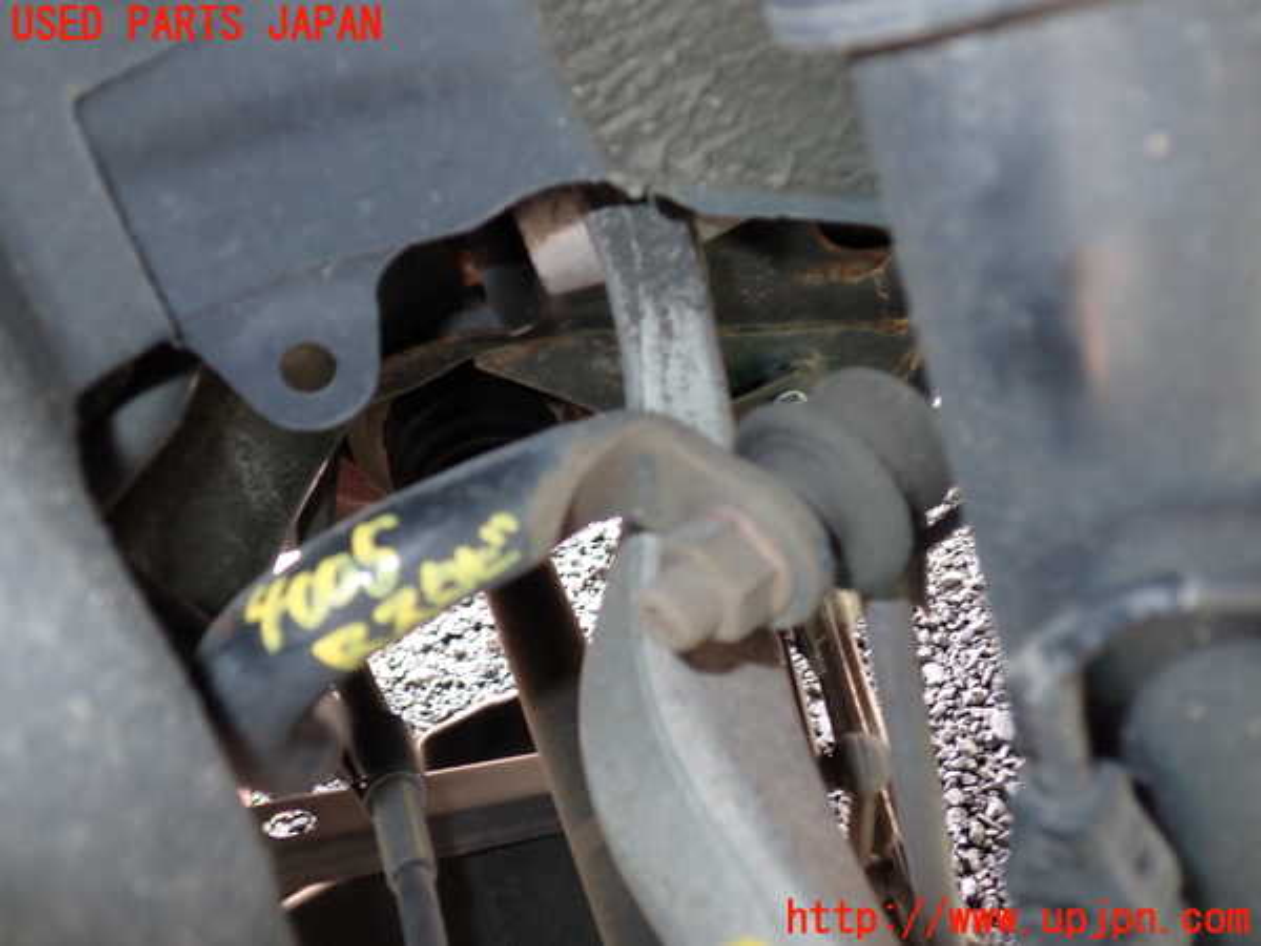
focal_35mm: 30
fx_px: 1093
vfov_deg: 46.8
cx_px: 630
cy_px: 473
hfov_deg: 60.0
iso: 200
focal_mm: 5.4
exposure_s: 1/30
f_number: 2.3
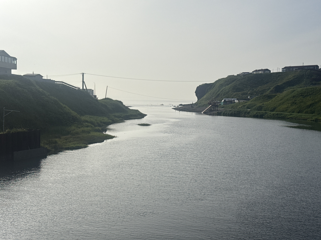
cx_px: 160
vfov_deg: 30.3
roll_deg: -0.9
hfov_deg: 39.7
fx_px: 445
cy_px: 120
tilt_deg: -2.4
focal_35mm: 48
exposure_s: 1/11364
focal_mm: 6.76
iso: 50
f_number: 1.78
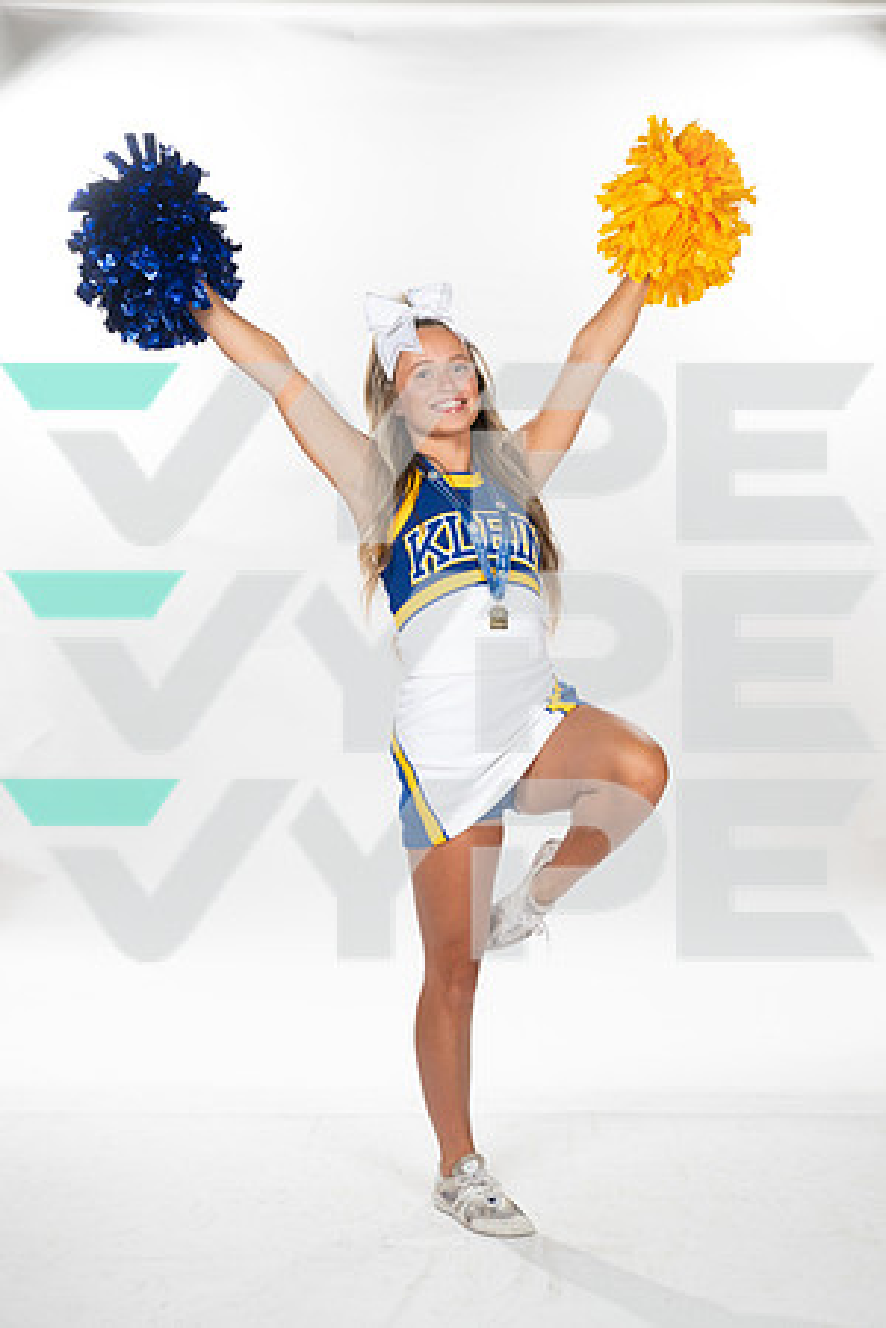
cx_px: 443
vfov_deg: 39.6
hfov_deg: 27.0
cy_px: 664
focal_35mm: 50
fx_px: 1846
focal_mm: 50
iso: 800
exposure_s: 1/320
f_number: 7.1
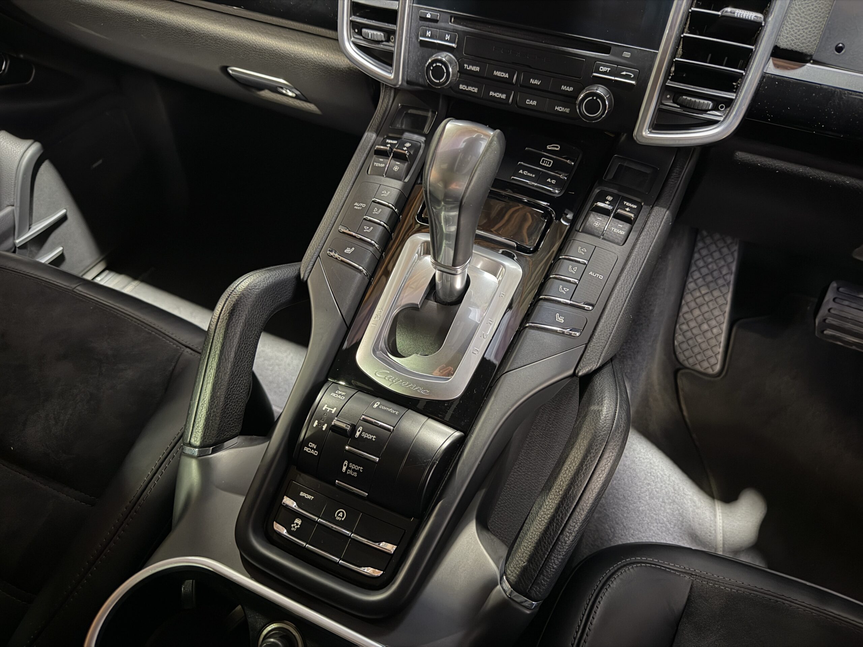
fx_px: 598
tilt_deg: -47.3
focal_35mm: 24
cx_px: 432
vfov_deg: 56.8
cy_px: 324
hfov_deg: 71.6
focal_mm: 6.76
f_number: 1.78
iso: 1000
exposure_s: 1/9
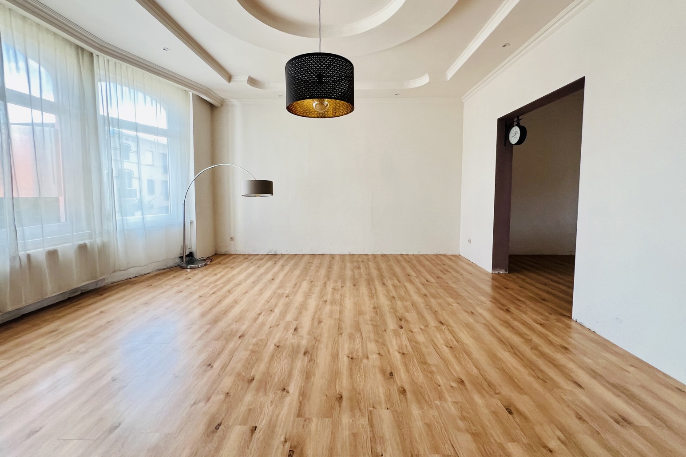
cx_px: 340
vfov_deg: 81.0
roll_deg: +0.5
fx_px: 267
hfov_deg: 104.3
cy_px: 208
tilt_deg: -2.8
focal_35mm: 14
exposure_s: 1/99
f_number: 1.8
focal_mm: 1.57
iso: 200
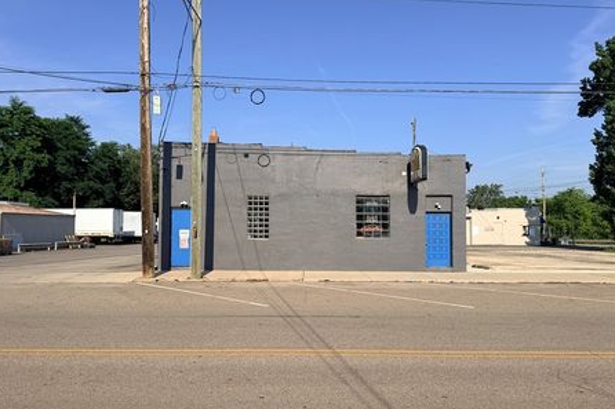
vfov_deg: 46.4
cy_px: 203
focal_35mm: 28
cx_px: 305
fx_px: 478
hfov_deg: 65.5
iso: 80
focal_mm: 6.76
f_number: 1.78
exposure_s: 1/5714
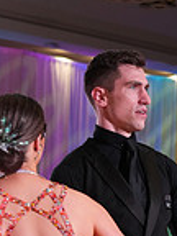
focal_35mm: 186
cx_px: 76
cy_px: 302
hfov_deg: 8.0
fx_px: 1268
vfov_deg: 10.4
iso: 2000
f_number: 4
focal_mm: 48
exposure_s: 1/400
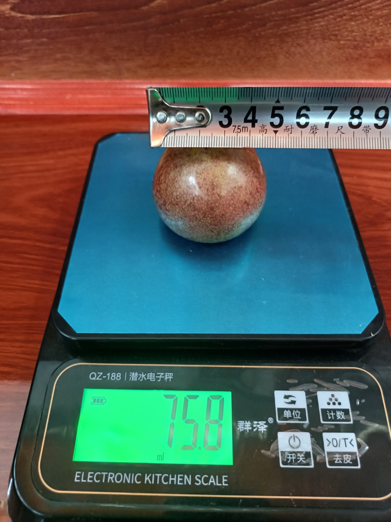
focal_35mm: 25
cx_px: 196
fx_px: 377
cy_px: 261
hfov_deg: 54.9
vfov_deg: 69.4
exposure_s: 1/50
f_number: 1.7
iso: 2113
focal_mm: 4.7
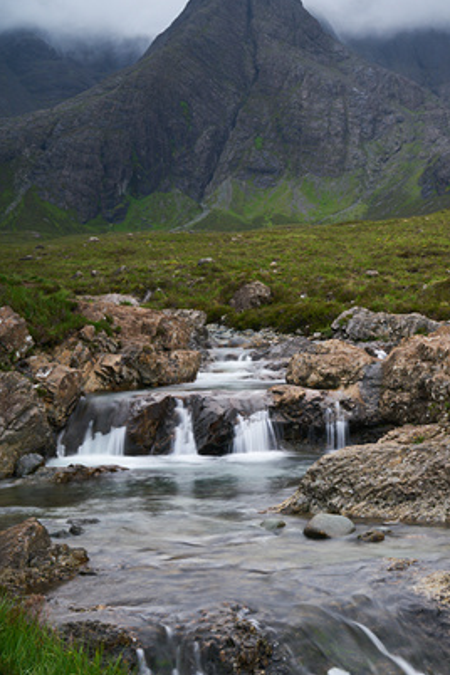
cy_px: 445
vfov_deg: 32.6
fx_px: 1144
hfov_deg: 21.8
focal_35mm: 61
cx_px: 387
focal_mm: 35
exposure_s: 1.3
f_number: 11
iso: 100
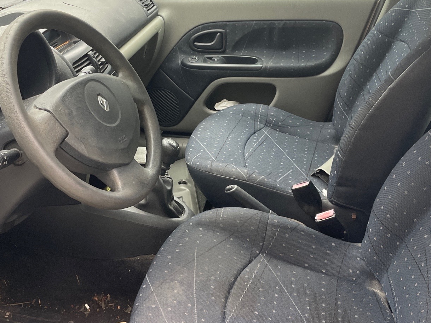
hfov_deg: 45.7
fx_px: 510
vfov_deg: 35.1
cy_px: 162
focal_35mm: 41
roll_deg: +1.5
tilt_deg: -29.2
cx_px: 186
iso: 125
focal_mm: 4.2
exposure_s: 1/79
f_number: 1.6
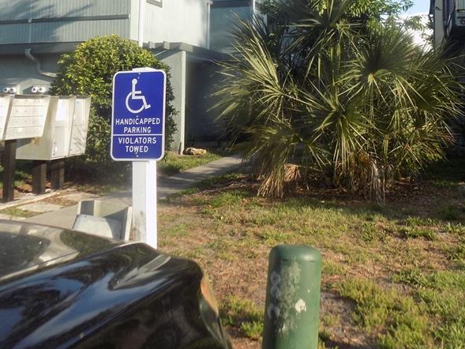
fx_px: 537
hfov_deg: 46.4
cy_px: 59
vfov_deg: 34.6
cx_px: 290
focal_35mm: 40
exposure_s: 1/400
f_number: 3.1
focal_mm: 4
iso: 80
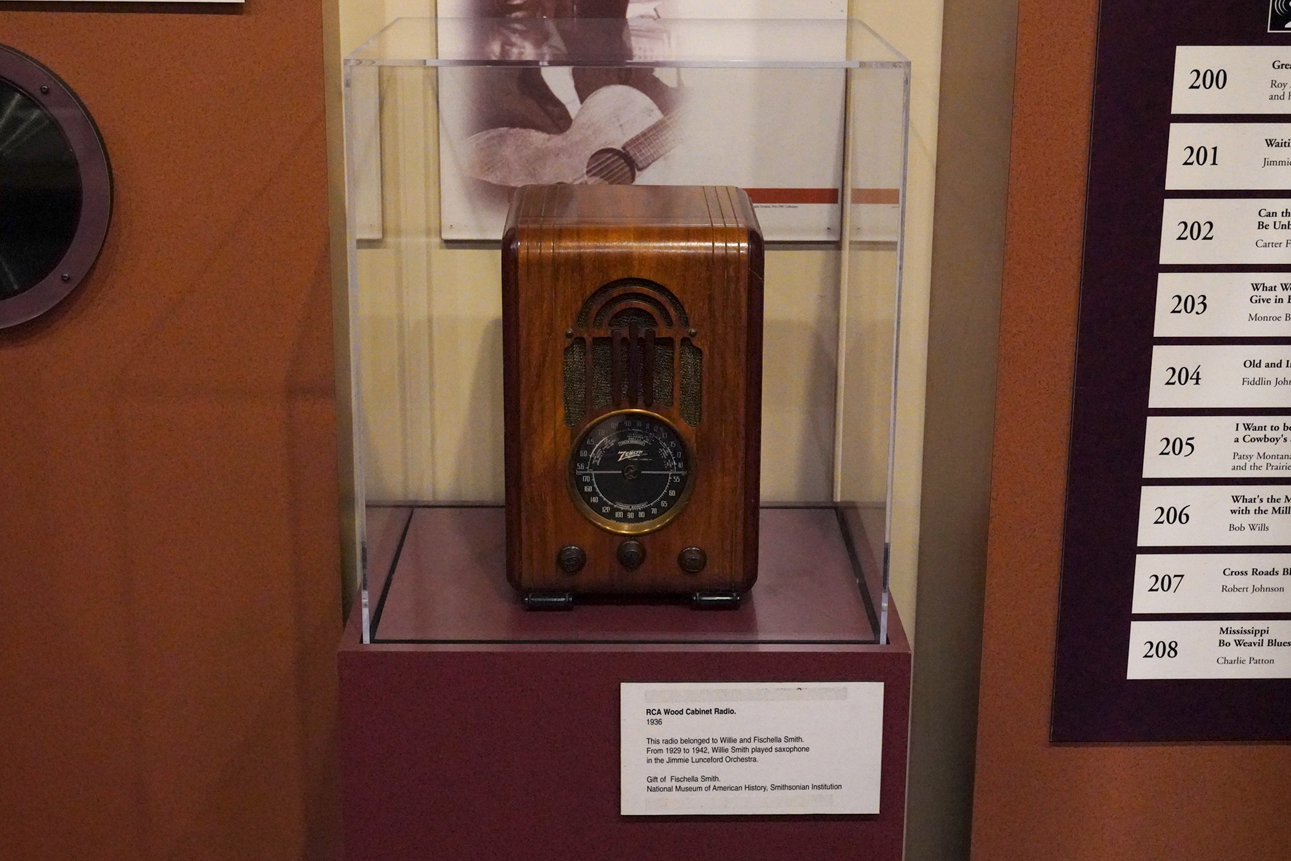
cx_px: 646
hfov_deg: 45.4
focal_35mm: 43
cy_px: 430
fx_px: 1542
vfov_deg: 31.2
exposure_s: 1/100
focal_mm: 43
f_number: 5.6
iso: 12800
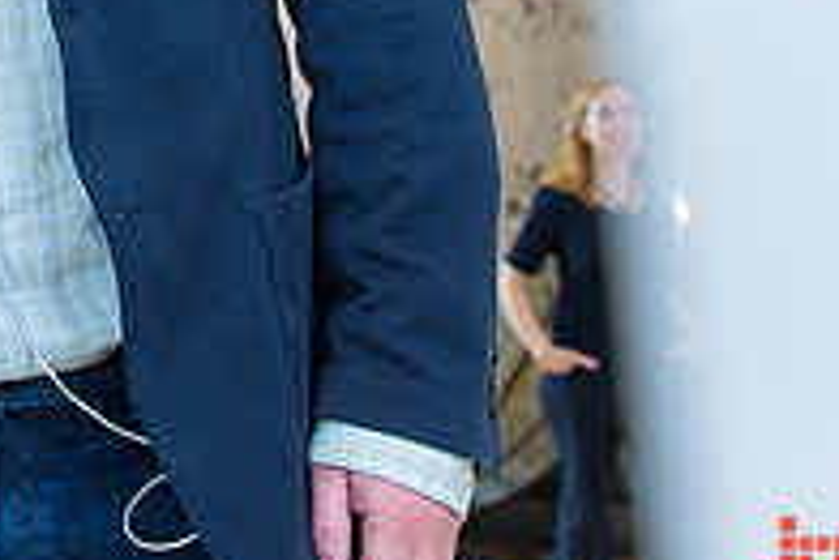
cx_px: -158
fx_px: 1656
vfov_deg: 18.4
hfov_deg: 25.6
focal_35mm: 71
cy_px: -88
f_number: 3.2
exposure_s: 1/125
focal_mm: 24
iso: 800
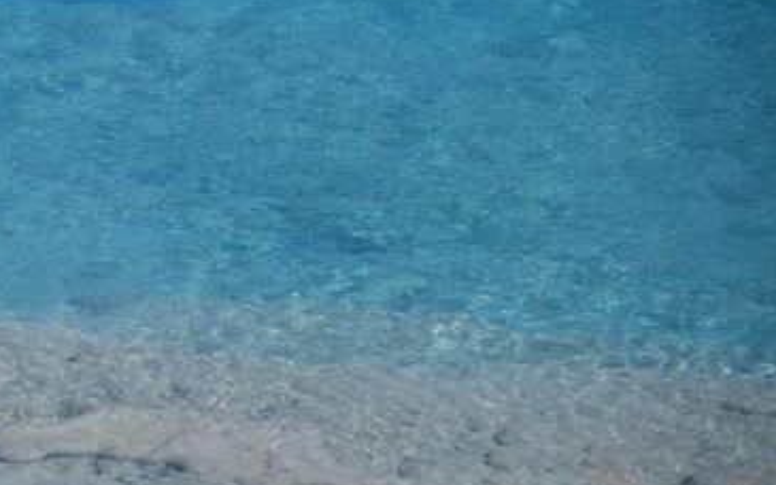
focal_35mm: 401
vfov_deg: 3.3
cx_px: 115
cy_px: 269
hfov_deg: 5.2
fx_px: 8479
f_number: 5.6
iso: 200
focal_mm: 150
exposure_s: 1/1600
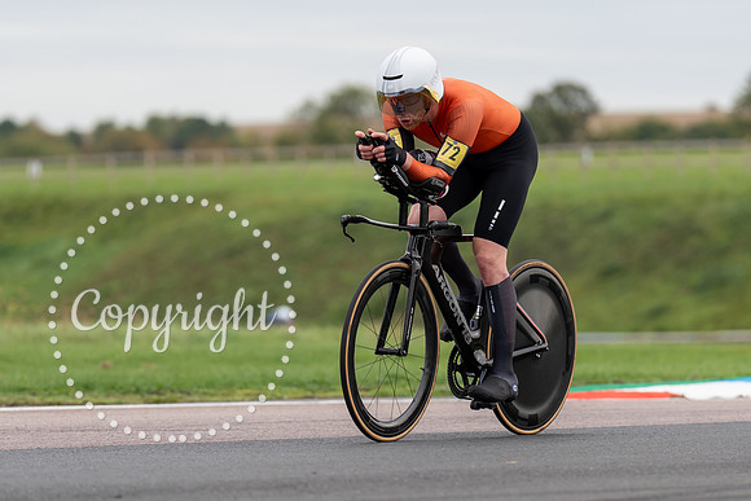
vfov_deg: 4.7
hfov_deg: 7.1
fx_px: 6062
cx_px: 449
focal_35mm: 291
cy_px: 337
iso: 200
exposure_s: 1/1000
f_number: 3.5
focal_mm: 200
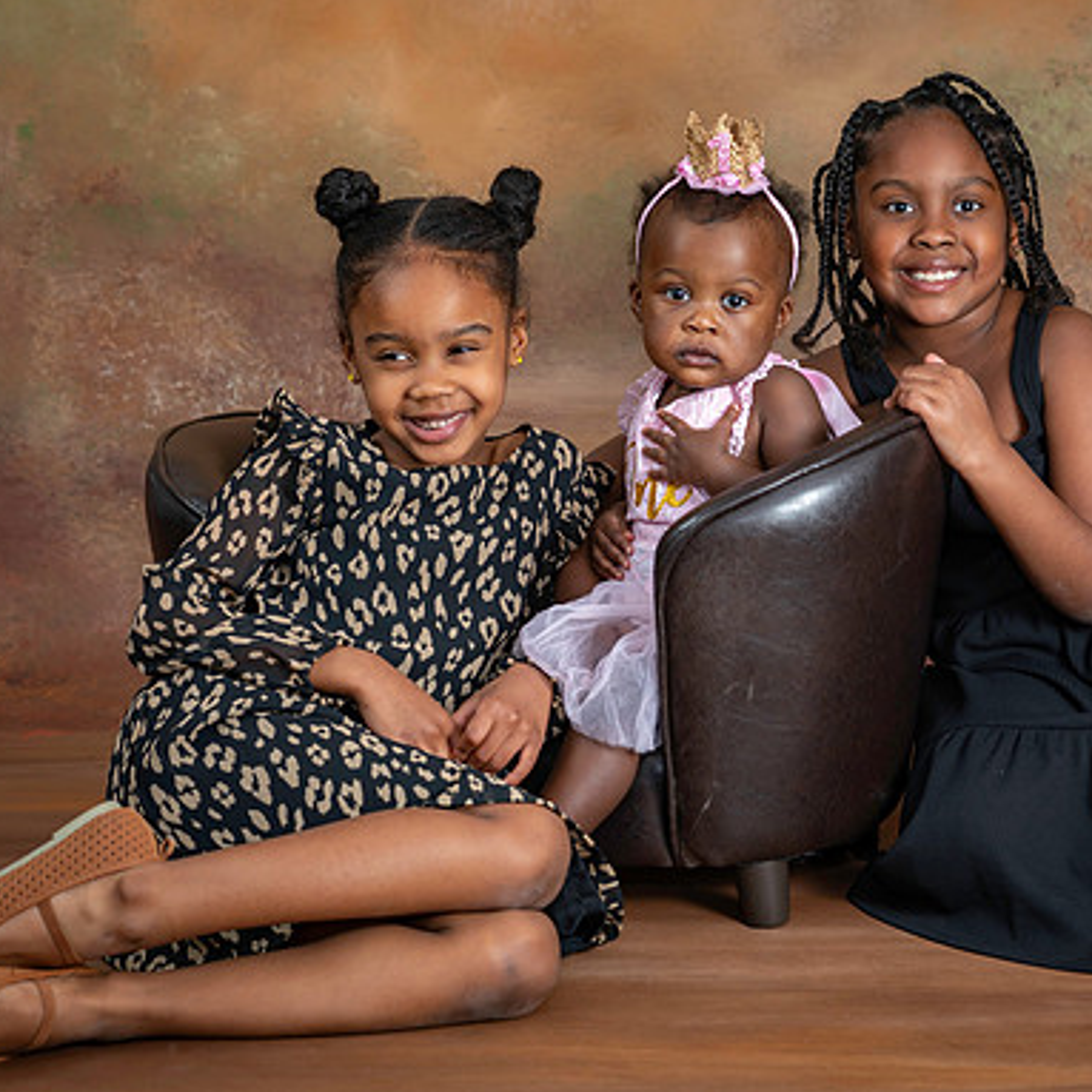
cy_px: 466
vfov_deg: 23.0
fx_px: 2677
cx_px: 746
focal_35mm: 75
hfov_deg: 22.9
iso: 250
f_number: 5
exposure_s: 1/200
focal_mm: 50
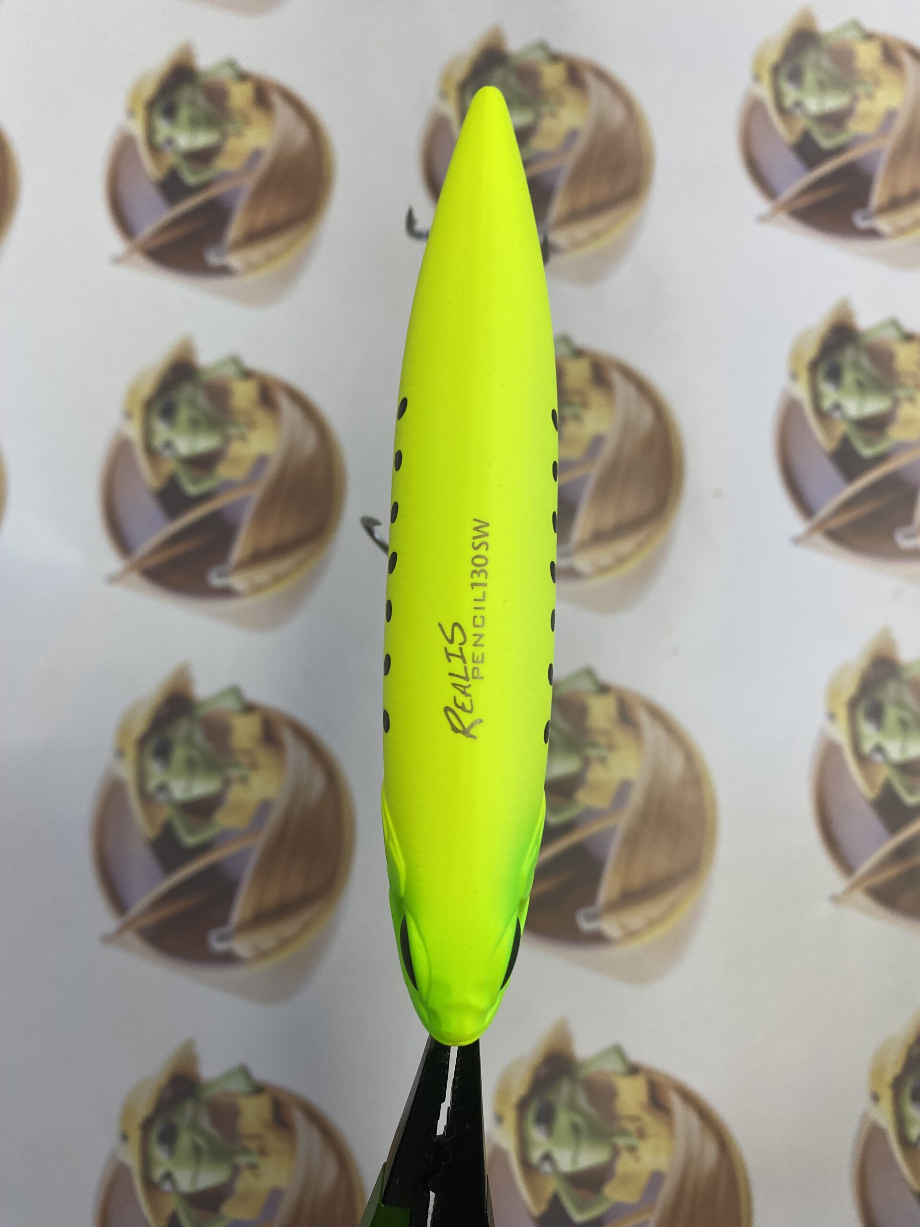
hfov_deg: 53.1
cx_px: 460
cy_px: 614
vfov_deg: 67.3
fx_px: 921
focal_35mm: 26
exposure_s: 1/120
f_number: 1.8
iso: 80
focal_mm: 4.25
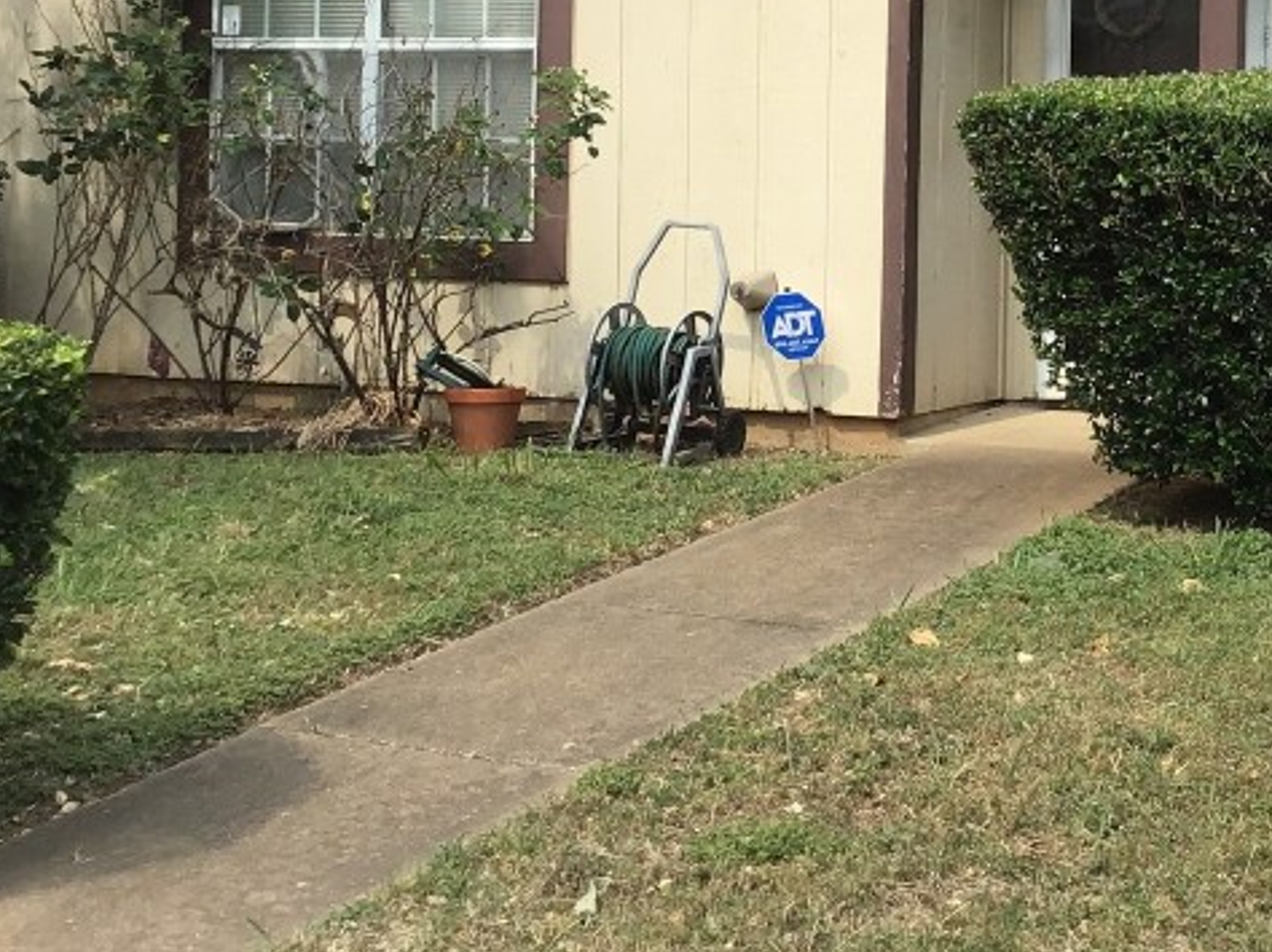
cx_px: 1014
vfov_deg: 21.5
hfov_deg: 28.4
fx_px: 2461
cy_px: 139
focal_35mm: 67
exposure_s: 1/959
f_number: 2.4
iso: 25
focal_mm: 3.3
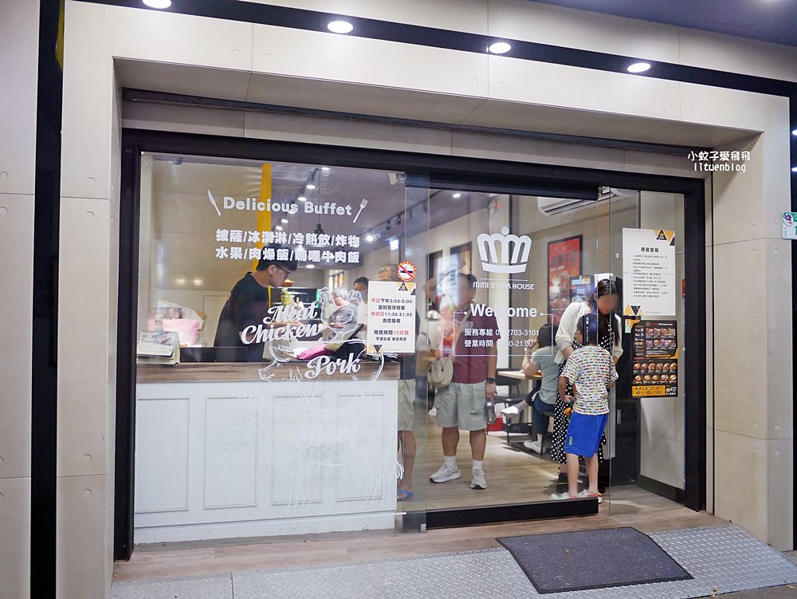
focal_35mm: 28
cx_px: 398
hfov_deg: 63.4
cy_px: 300
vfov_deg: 49.8
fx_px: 645
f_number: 2.5
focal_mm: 14
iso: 400
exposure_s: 1/60
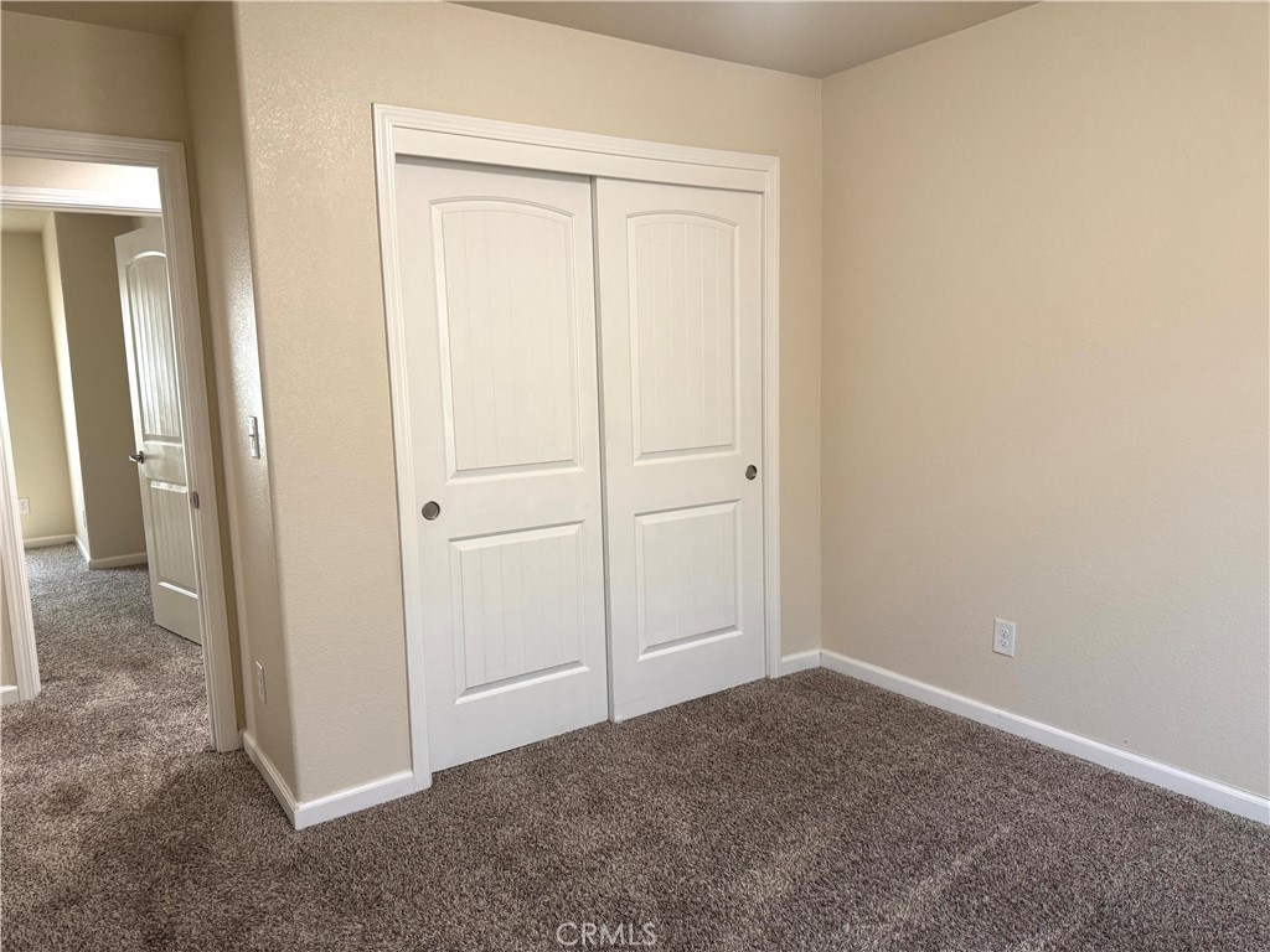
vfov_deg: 56.8
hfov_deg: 71.6
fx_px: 881
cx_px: 635
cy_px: 476
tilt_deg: -8.7
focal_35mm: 24
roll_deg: +1.6
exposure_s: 1/60
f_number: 1.78
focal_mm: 6.76
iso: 160
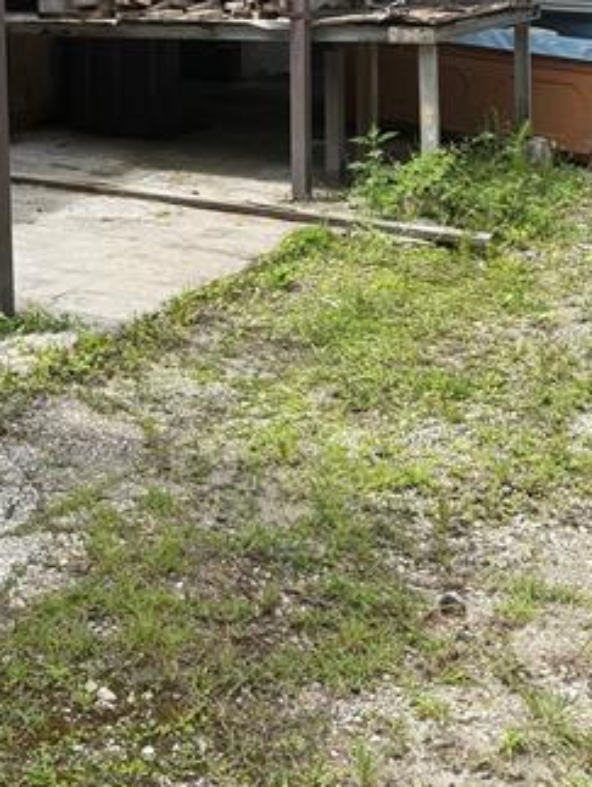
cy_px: 56
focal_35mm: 57
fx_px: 1297
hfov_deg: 25.0
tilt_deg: -3.3
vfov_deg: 31.9
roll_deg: +1.5
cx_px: 66
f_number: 1.78
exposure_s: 1/2801
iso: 80
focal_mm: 6.76
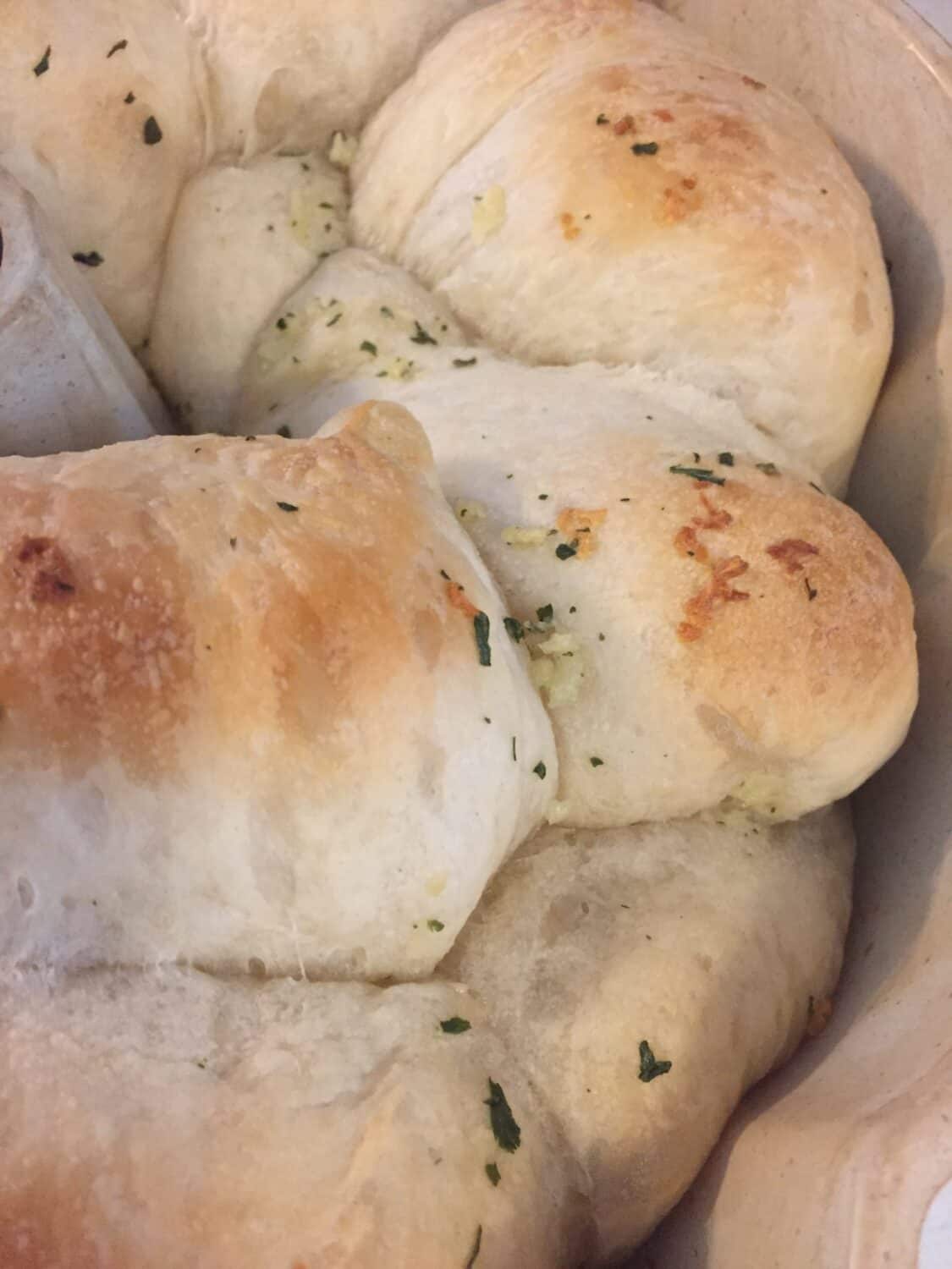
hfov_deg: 48.2
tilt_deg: -65.5
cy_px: 634
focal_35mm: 29
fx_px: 1063
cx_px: 476
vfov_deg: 61.7
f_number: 2.2
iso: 200
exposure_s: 1/30
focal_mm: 4.15
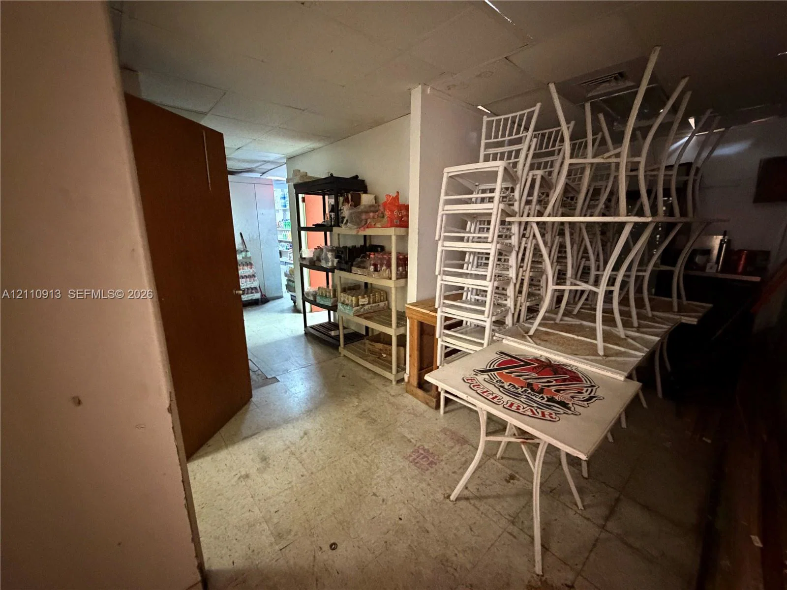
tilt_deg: -11.3
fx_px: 318
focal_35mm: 14
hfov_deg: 102.1
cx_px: 394
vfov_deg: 85.7
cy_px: 295
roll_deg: +0.9
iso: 1250
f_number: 2.2
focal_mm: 2.22
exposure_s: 1/30
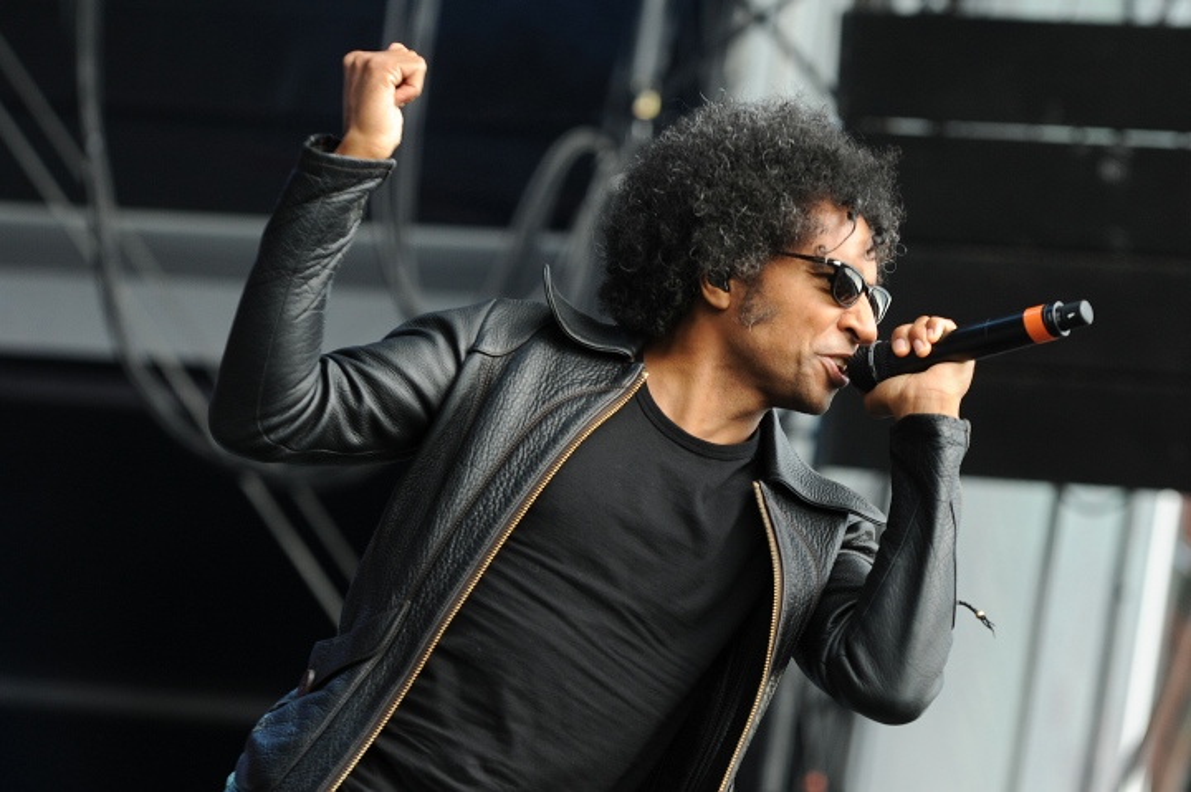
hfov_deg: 13.7
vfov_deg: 9.1
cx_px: 596
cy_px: 396
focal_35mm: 150
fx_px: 4959
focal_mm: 150
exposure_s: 1/250
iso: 500
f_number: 4
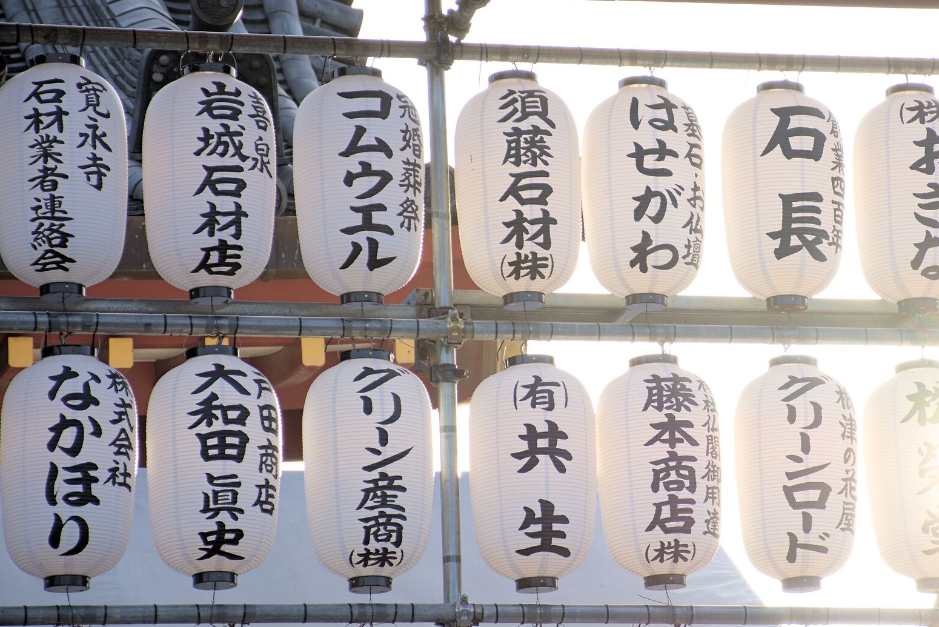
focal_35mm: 209
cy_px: 322
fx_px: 5454
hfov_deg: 9.8
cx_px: 715
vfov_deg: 6.6
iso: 320
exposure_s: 1/250
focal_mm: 90
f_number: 5.3
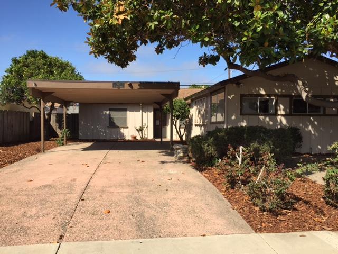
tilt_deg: -2.0
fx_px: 283
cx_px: 169
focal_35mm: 29
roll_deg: -1.6
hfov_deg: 61.7
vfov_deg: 48.2
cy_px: 127
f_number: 2.2
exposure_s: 1/1522
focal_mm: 4.15
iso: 32
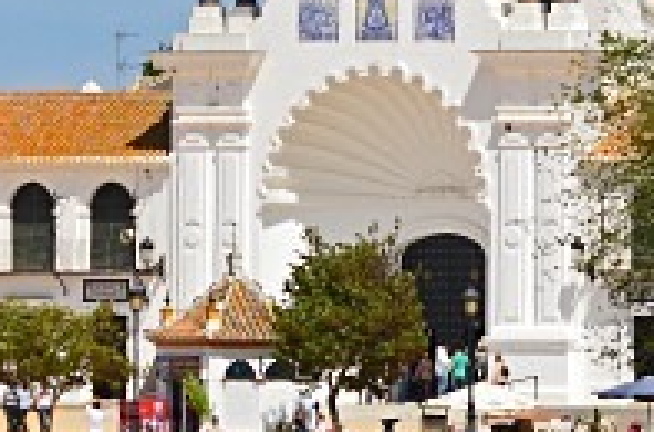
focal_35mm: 913
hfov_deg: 2.3
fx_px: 16533
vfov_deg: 1.5
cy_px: 304
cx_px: 840
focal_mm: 150
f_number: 11
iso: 200
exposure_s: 1/500
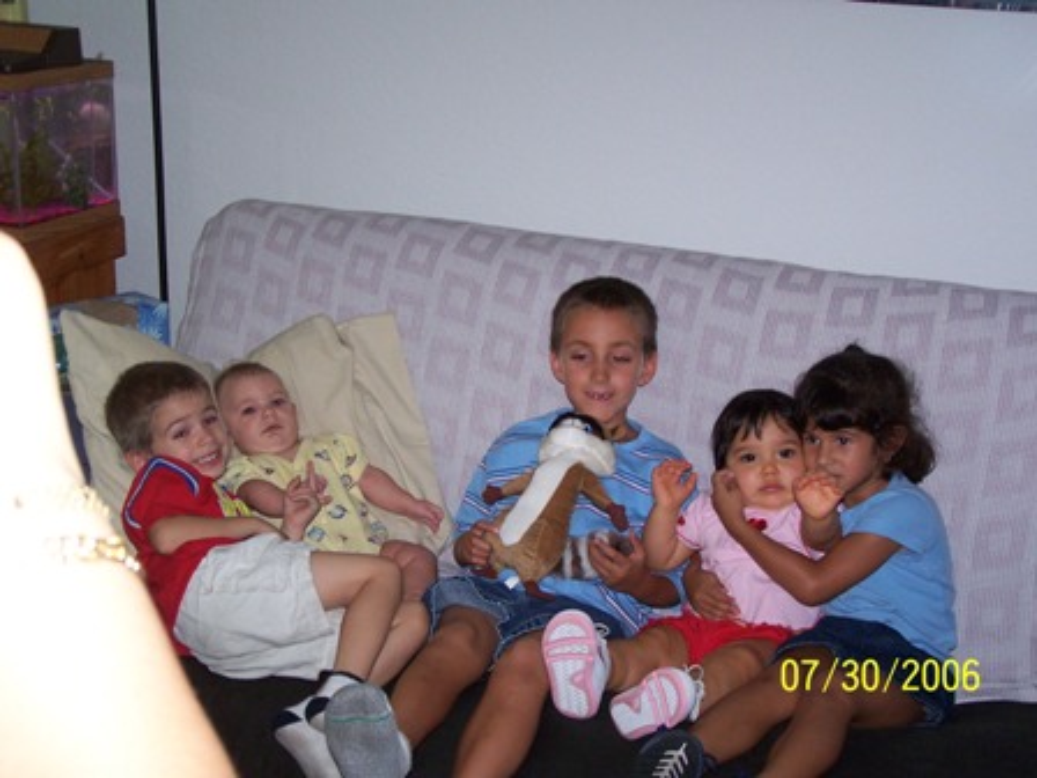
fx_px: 1528
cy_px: 389
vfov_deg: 28.6
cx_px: 518
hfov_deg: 37.5
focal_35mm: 51
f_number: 3
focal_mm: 8.5
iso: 140
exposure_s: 1/60
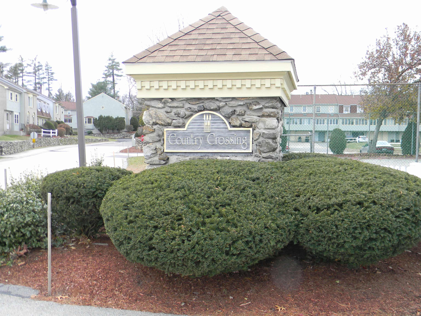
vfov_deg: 39.7
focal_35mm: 36
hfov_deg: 51.4
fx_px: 438
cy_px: 158
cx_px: 210
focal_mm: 6.4
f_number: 3.7
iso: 80
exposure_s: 1/52.3
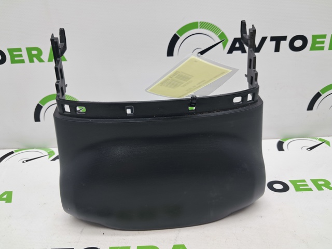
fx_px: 259
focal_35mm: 27
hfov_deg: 65.4
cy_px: 124
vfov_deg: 51.3
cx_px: 166
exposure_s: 1/50
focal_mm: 4
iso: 50
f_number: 1.8
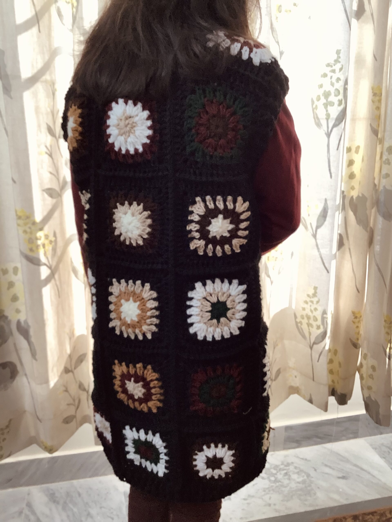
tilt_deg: -15.1
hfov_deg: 45.4
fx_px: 468
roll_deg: +0.7
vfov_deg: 58.4
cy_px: 261
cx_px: 196
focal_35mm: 31
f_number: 2.4
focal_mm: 3.3
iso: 100
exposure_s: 1/60
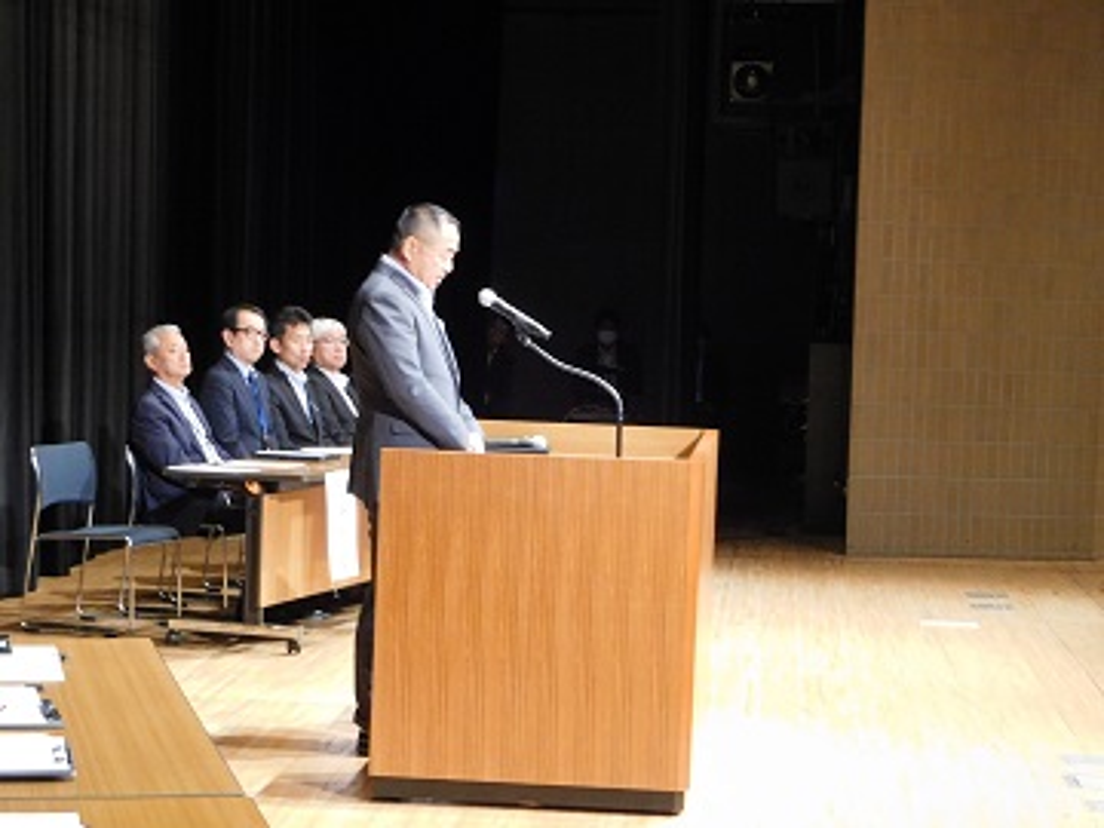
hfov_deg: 21.8
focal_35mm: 90
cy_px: 414
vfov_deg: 16.4
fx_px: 2870
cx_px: 552
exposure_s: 1/13
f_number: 4.7
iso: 800
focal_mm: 16.1
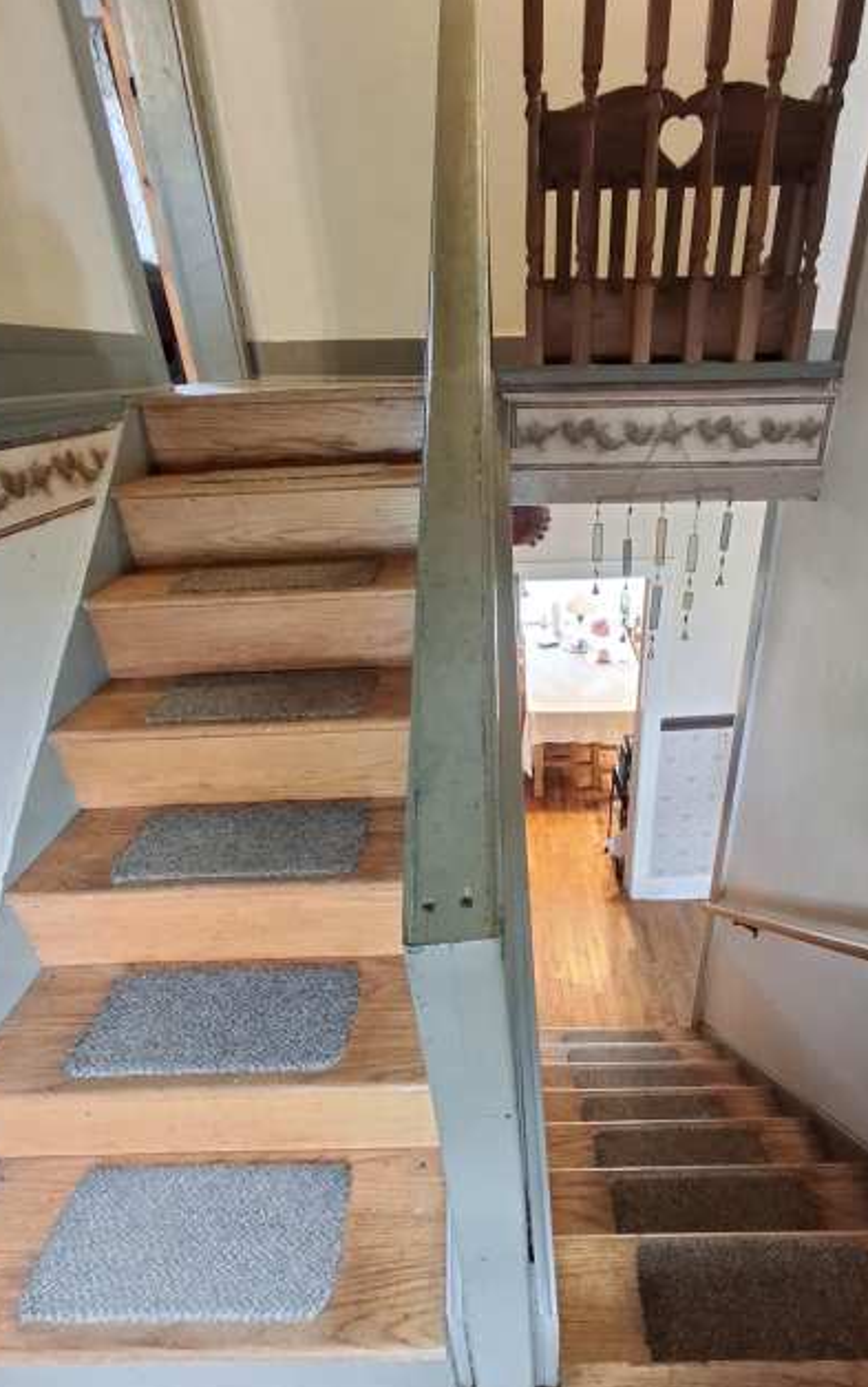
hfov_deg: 64.8
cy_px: 726
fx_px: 681
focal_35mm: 18
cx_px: 486
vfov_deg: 91.0
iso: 400
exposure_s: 1/24
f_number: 2.2
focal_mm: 1.64
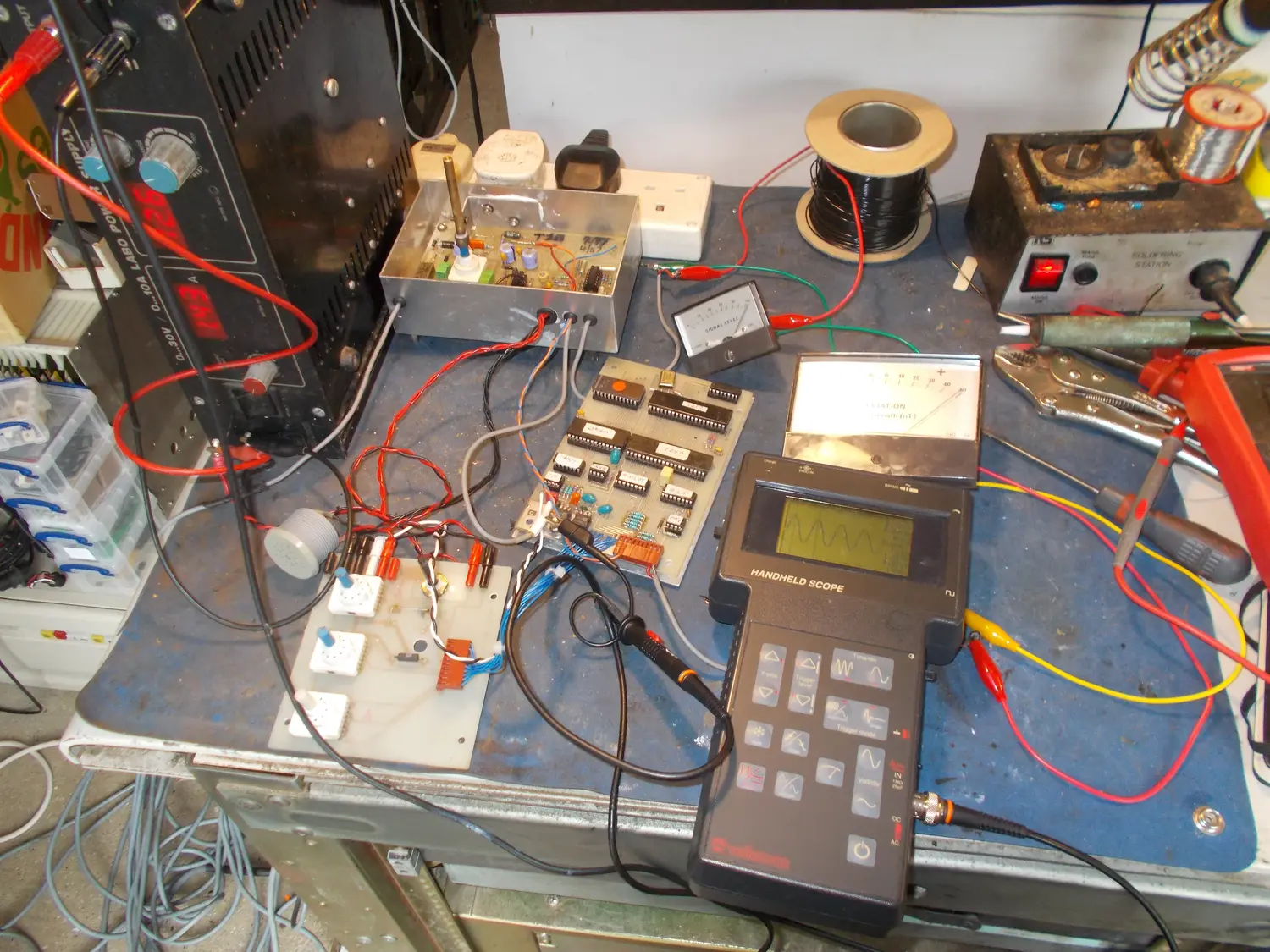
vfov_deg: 46.8
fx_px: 1101
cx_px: 635
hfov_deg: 60.0
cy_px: 476
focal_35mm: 30
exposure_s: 1/25
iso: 200
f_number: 3.4
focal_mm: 5.3
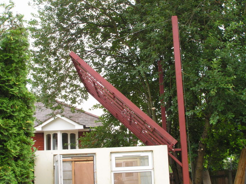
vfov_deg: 24.8
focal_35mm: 59
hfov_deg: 32.7
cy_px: 92
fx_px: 419
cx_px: 123
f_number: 5.6
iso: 50
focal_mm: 9.9
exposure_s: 1/60
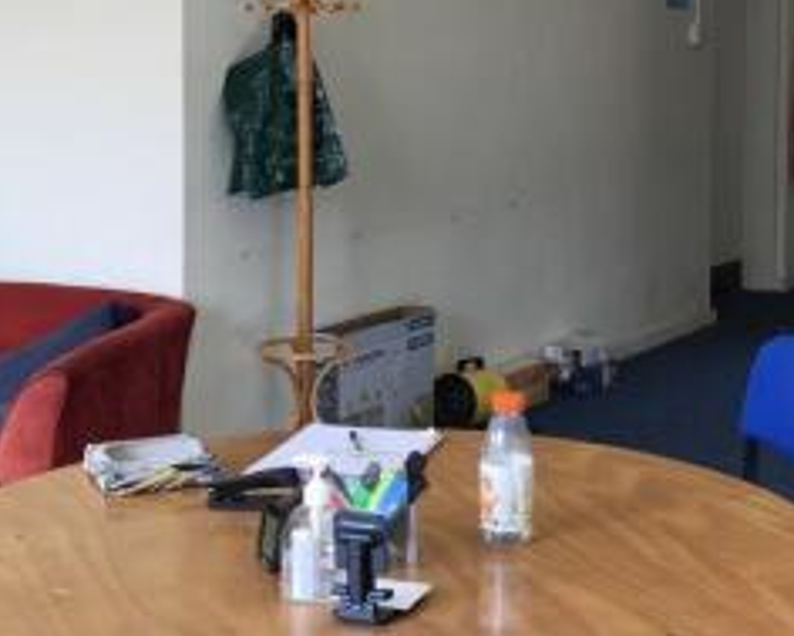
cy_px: 113
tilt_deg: -3.9
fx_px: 1646
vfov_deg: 21.6
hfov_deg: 26.9
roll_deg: -0.5
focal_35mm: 70
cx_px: 543
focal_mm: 4.15
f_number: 2.2
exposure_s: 1/50
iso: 25
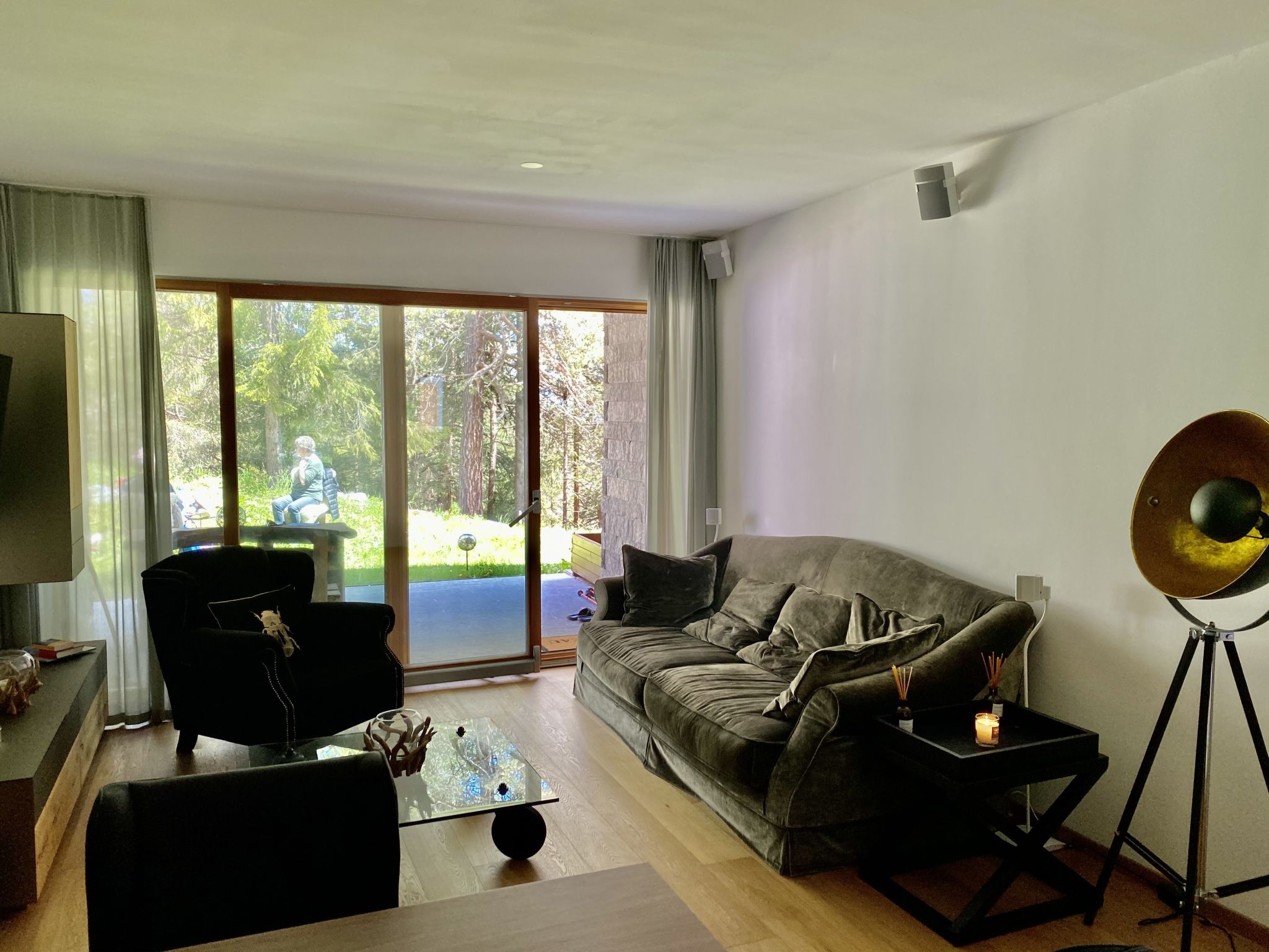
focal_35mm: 26
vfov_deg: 53.1
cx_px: 634
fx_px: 953
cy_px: 476
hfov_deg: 67.3
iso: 125
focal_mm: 4.25
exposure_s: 1/102
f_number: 1.8
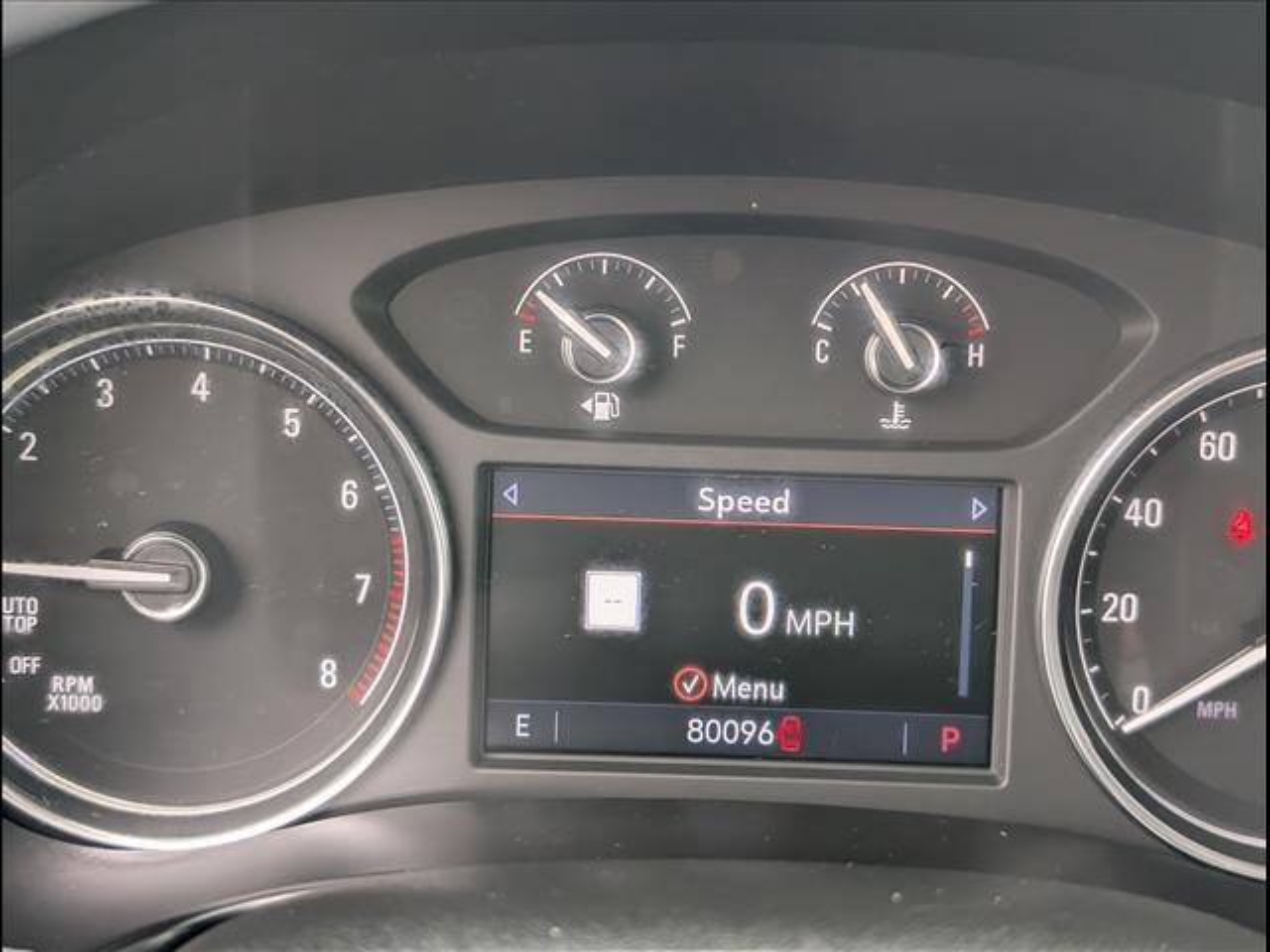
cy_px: 476
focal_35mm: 49
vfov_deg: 29.7
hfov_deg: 38.9
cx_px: 635
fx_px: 1798
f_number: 1.68
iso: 592
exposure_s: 1/833
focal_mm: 6.9
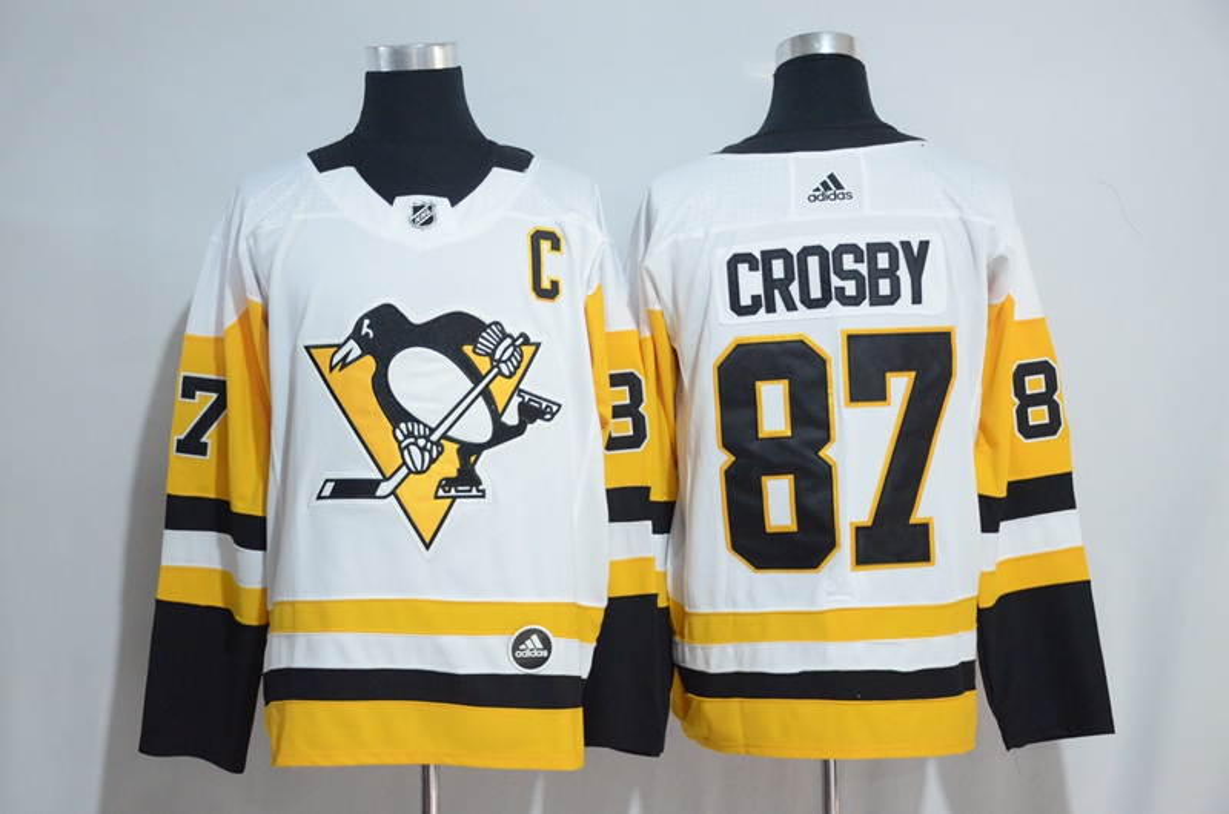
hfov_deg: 32.0
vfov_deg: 21.5
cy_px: 407
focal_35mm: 63
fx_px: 2146
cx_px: 614
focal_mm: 42
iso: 4000
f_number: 4.5
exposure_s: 1/40
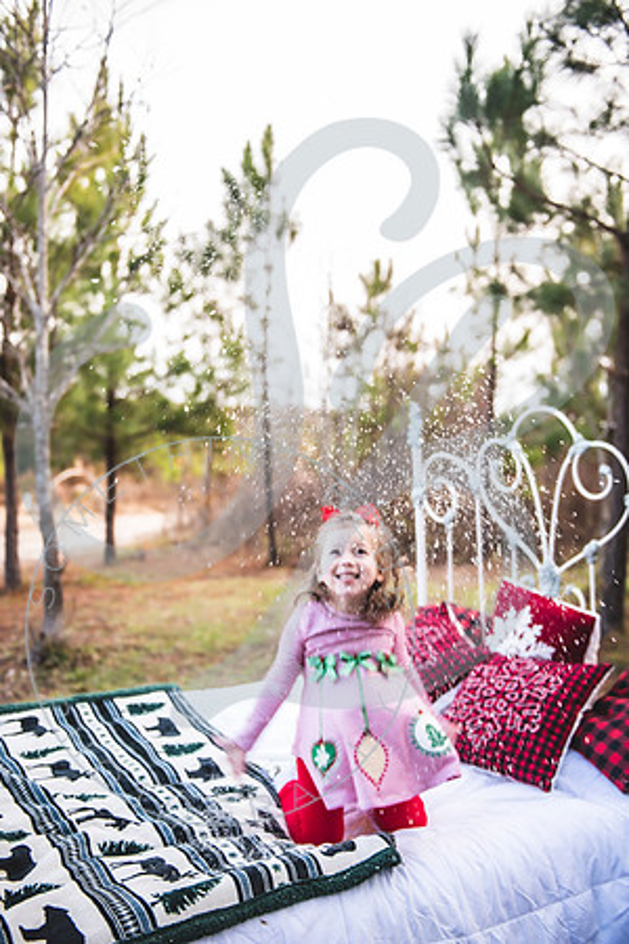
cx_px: 314
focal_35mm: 36
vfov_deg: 53.1
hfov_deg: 36.9
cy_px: 472
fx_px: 943
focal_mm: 36
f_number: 2.8
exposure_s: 1/160
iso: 200
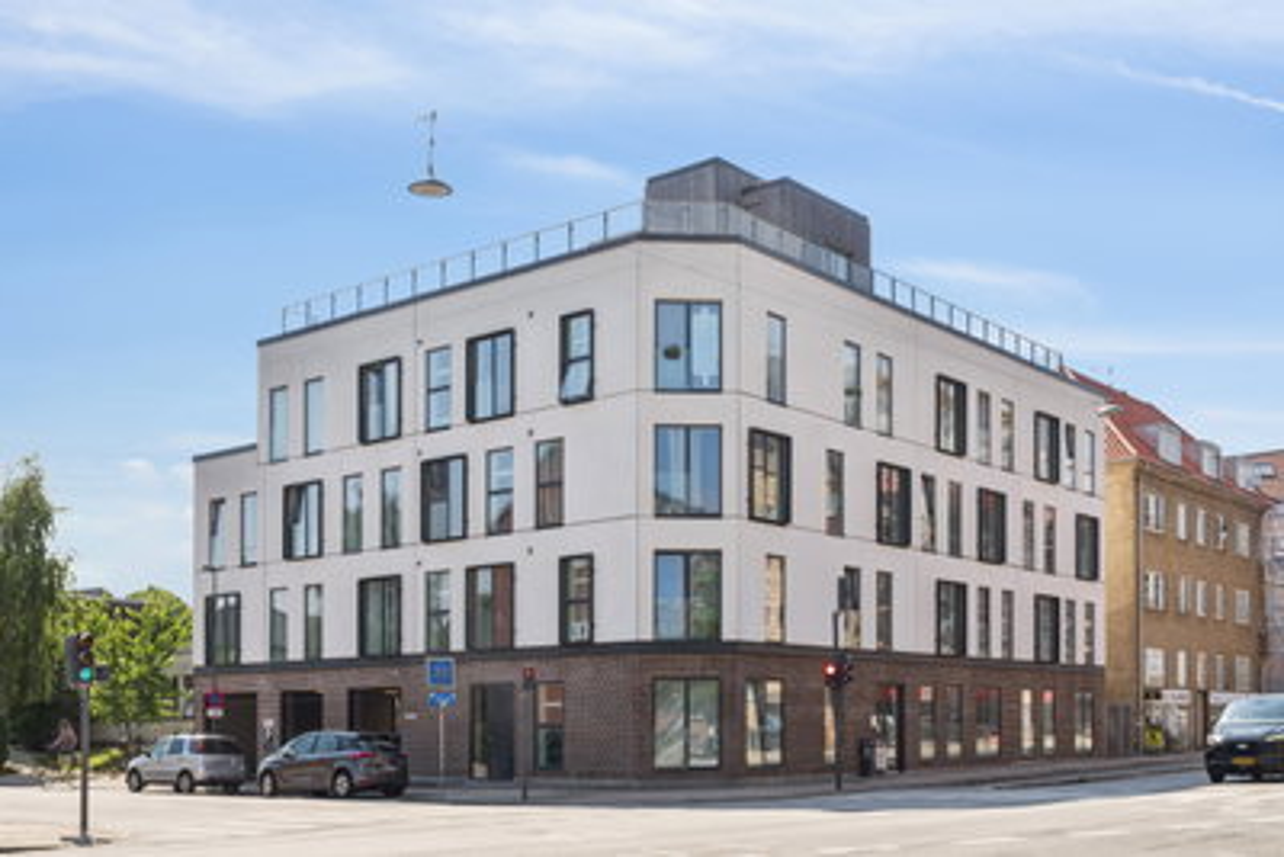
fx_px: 1338
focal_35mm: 38
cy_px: 428
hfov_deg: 51.3
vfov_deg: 35.5
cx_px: 642
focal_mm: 25
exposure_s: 1/125
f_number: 8
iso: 200
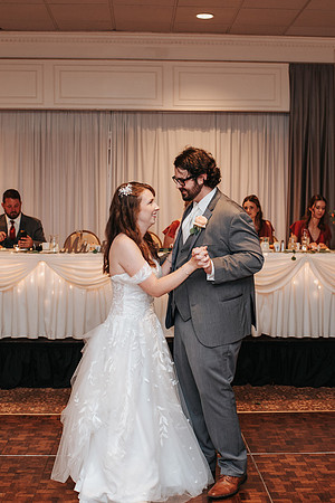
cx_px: 179
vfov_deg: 37.8
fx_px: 734
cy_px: 251
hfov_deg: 25.7
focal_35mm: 53
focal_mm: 35
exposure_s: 1/160
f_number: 2.8
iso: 1000
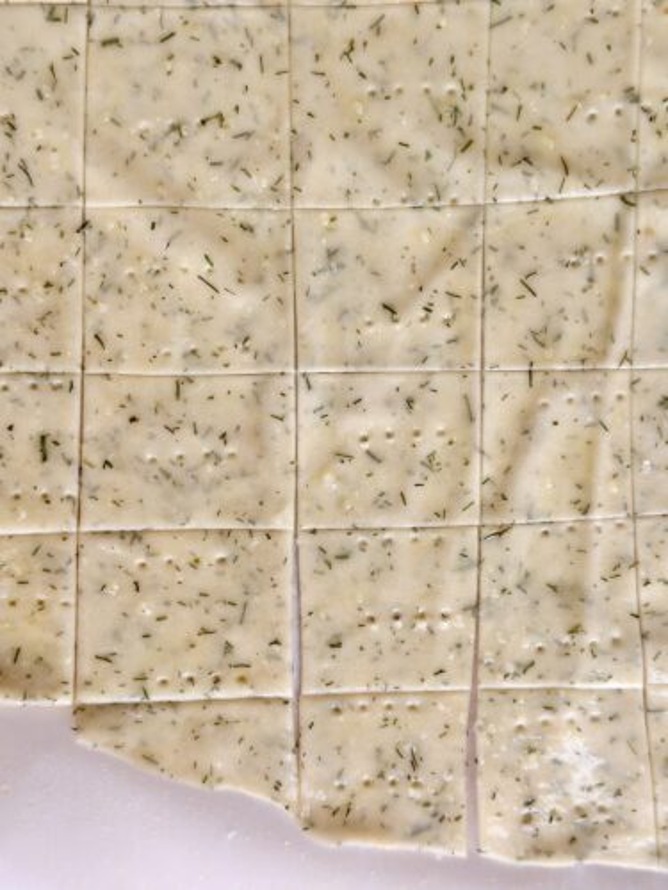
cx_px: 334
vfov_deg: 39.7
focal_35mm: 48
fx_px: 1235
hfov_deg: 30.3
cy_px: 445
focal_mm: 6.86
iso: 80
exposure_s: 1/244
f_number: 1.78
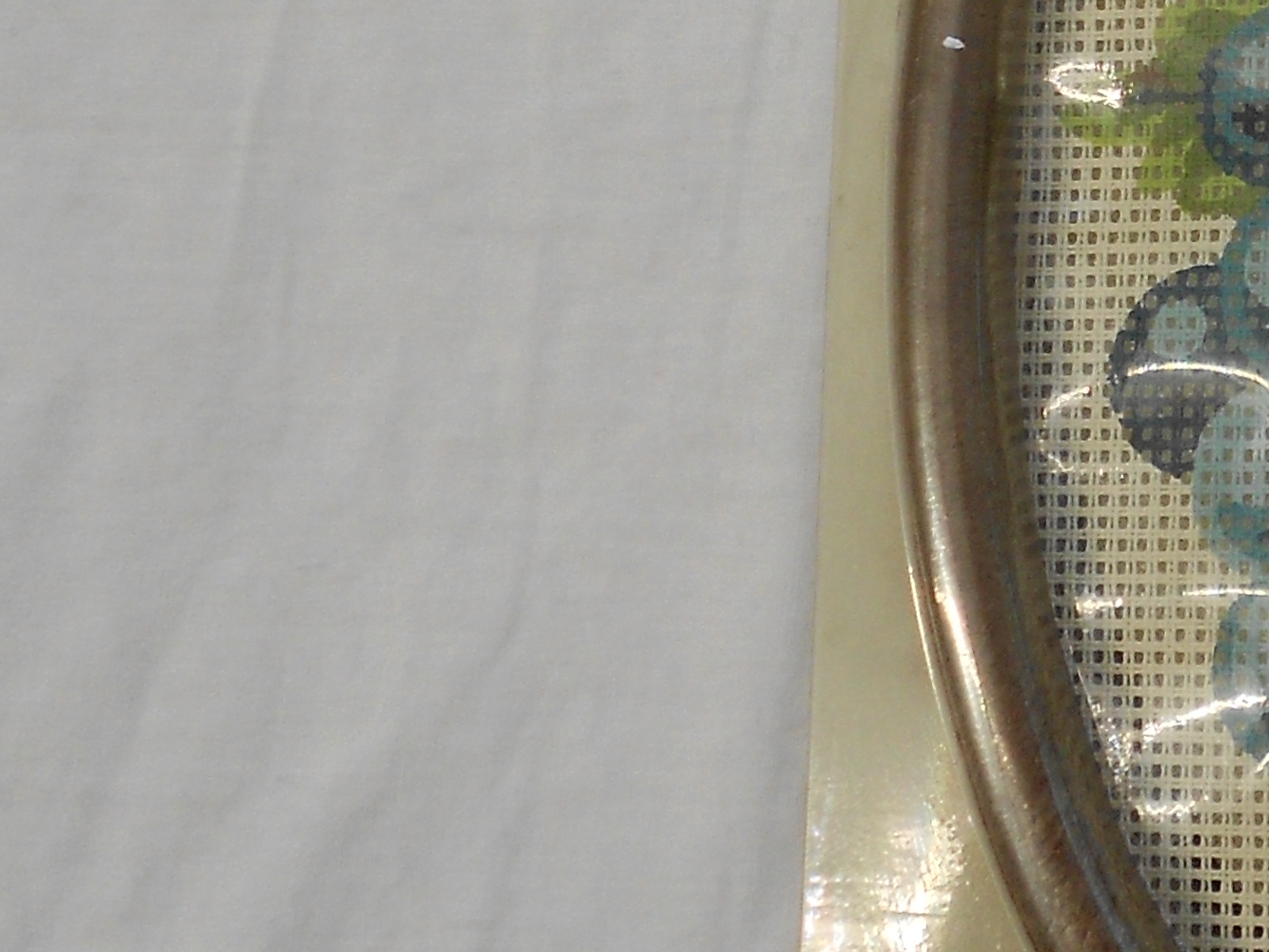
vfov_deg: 15.4
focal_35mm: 94
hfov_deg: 19.0
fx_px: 3446
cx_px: 1751
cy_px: -55
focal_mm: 5.1
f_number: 3.4
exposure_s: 1/500
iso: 80
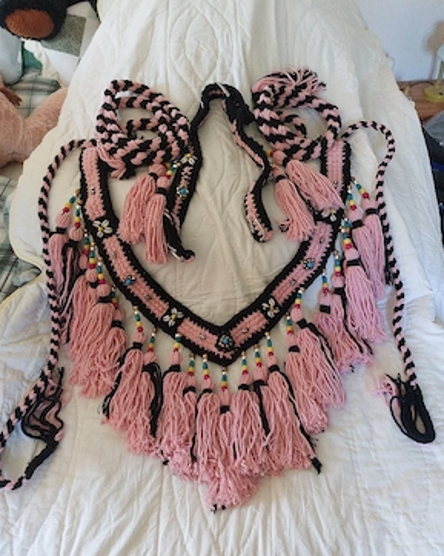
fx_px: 444
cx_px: 224
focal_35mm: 27
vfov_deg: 64.1
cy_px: 267
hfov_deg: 53.1
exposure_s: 1/50
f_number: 1.8
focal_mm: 5.23
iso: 320
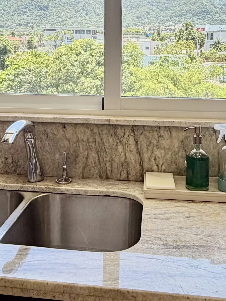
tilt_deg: -4.7
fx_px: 400
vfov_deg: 40.2
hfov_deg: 31.4
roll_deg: -0.5
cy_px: 81
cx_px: 88
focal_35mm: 46
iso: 40
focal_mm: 2.22
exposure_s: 1/232
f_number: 2.2
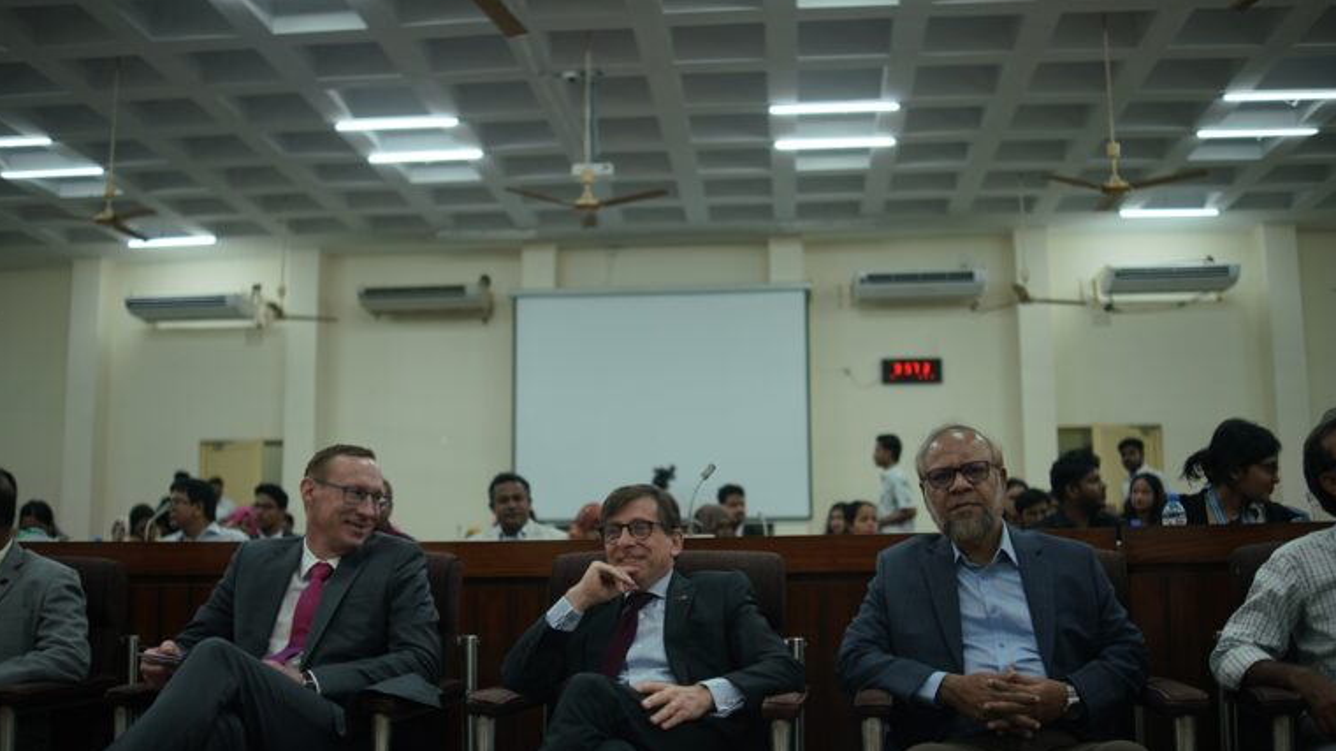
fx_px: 1275
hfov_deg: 55.3
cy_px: 422
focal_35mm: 36
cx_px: 664
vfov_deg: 32.8
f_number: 1.3
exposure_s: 1/160
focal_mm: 23
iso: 100
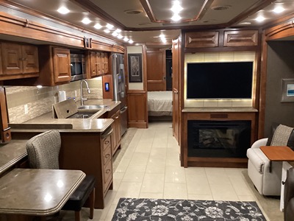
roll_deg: +3.8
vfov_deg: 45.4
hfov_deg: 58.4
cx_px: 147
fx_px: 263
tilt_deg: -10.5
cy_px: 110
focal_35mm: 31
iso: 320
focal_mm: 3.3
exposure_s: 1/40
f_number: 2.4
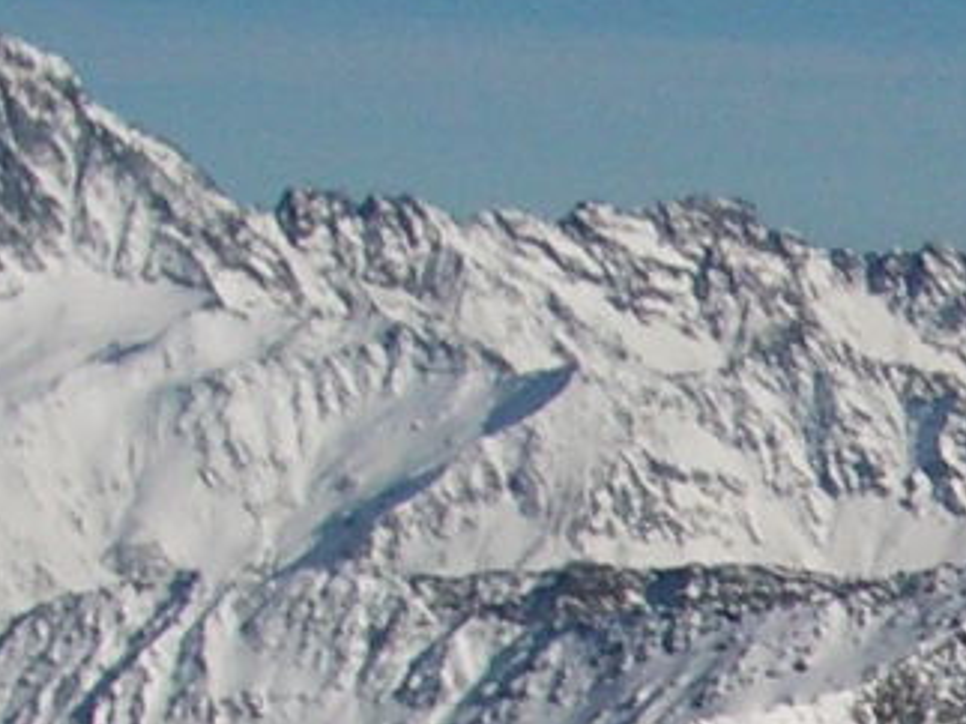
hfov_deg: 8.3
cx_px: 2129
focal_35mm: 222
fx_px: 6193
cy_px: 1301
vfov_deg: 6.5
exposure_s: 1/2000
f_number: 4.3
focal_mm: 5.8
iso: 80
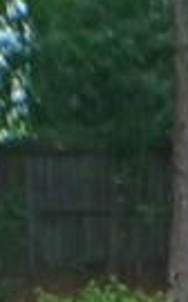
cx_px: 363
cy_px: 774
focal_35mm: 233
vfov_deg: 8.2
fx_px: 1916
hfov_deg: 5.5
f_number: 2.2
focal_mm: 4.15
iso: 32
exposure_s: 1/542
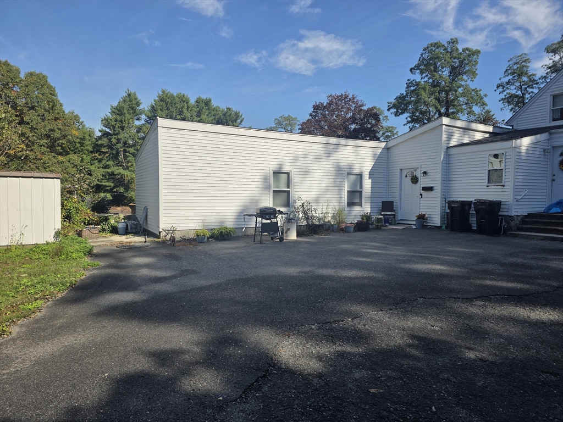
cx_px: 282
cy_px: 211
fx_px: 374
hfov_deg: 73.9
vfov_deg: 58.9
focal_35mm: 23
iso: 80
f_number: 1.7
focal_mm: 6.3
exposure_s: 1/7944
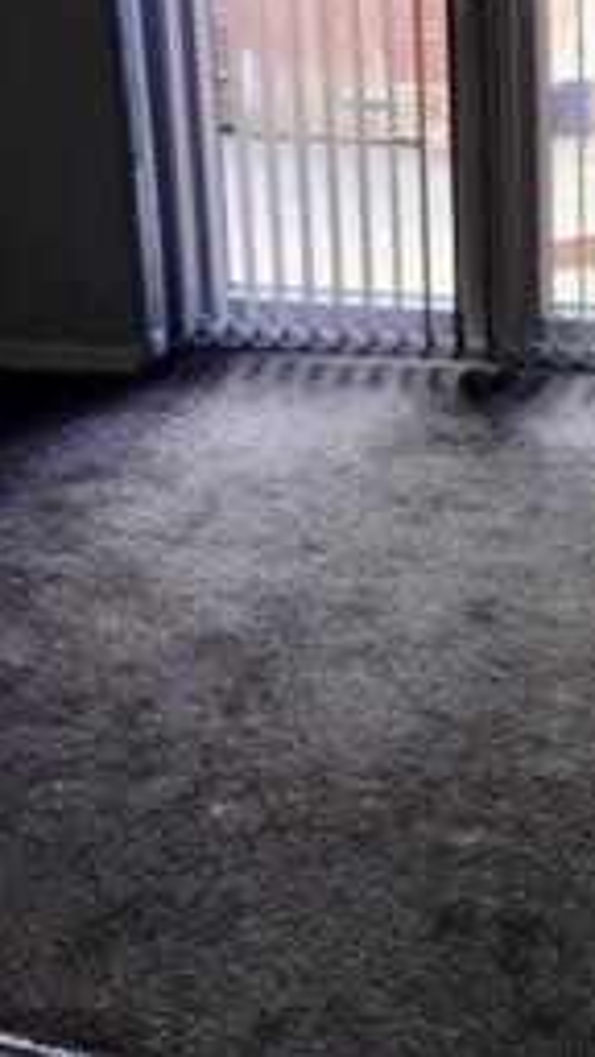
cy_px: 159
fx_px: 1515
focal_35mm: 54
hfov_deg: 21.4
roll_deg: -0.4
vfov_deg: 36.7
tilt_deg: -14.4
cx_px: 607
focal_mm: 4.15
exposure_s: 1/33
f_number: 2.2
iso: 32
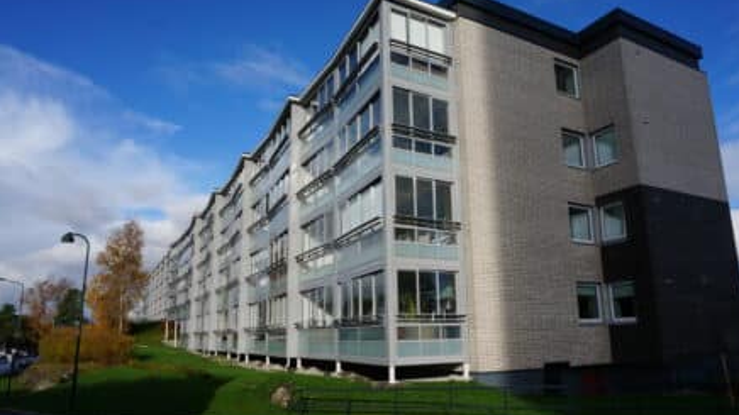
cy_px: 230
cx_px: 381
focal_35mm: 26
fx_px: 509
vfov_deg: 44.3
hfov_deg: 71.9
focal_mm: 16
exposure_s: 1/125
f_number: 13
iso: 100
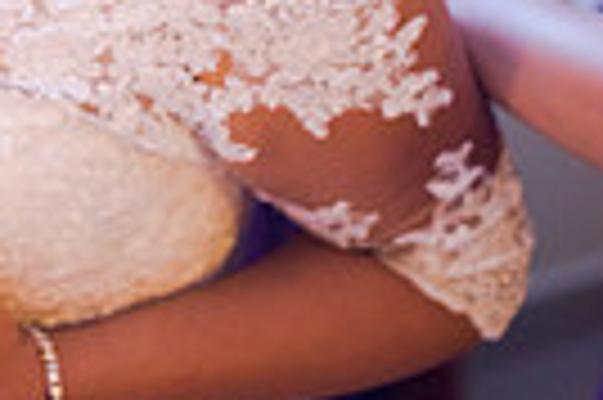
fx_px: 2811
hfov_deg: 12.1
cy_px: -400
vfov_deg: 7.8
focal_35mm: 168
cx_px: -58
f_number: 1.8
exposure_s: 1/500
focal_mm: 50
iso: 1600
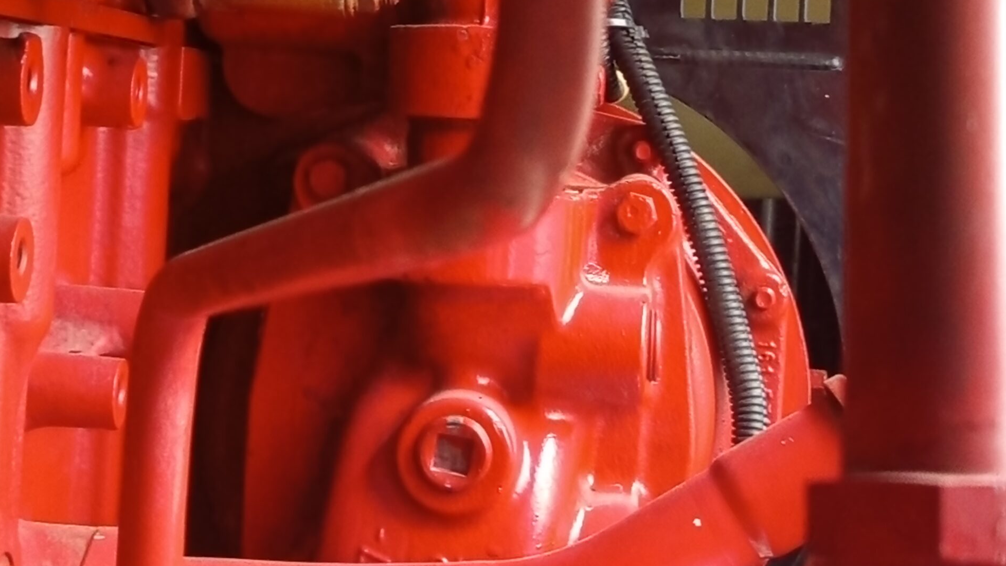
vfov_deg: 13.3
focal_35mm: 91
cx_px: 506
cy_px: 163
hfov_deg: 23.4
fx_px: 2428
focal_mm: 5.24
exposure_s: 1/50
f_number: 1.7
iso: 414
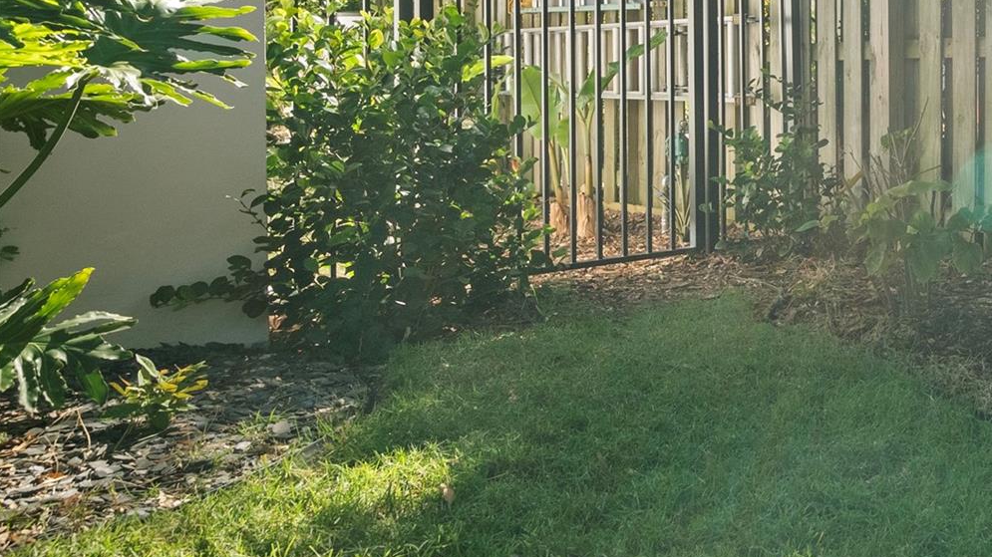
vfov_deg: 28.2
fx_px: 1078
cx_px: 1016
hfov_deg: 42.0
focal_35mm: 41
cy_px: 88
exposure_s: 1/250
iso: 2000
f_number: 8
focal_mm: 19
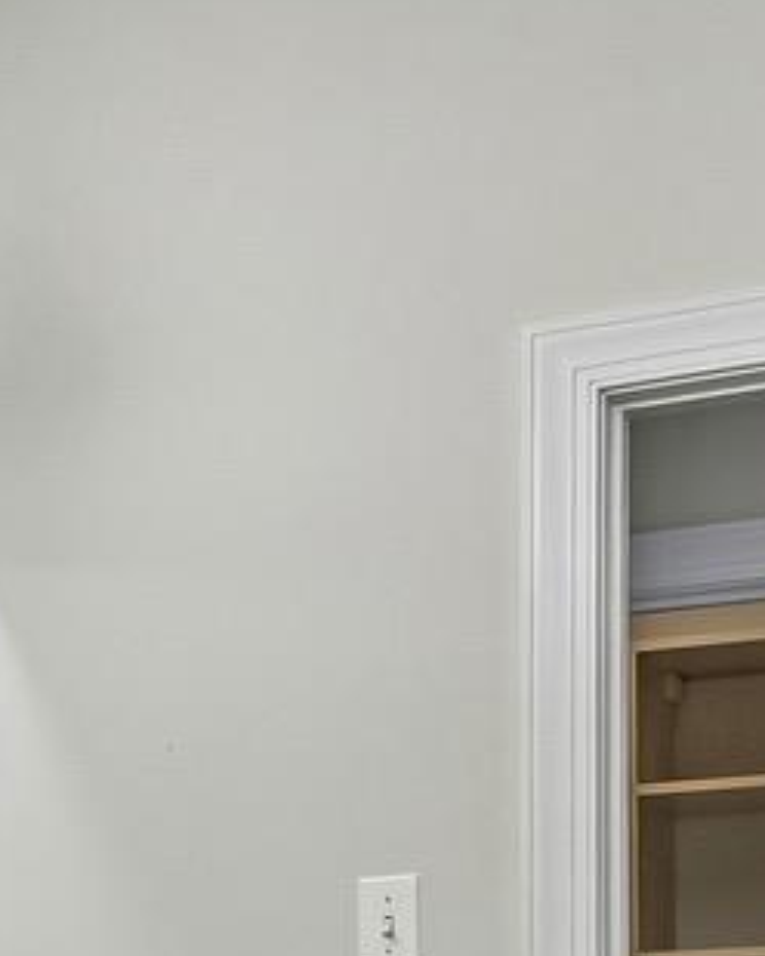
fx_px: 2802
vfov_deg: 17.8
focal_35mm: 99
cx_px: -527
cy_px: 1323
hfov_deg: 14.1
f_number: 8
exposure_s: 1/13
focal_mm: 16
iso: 100
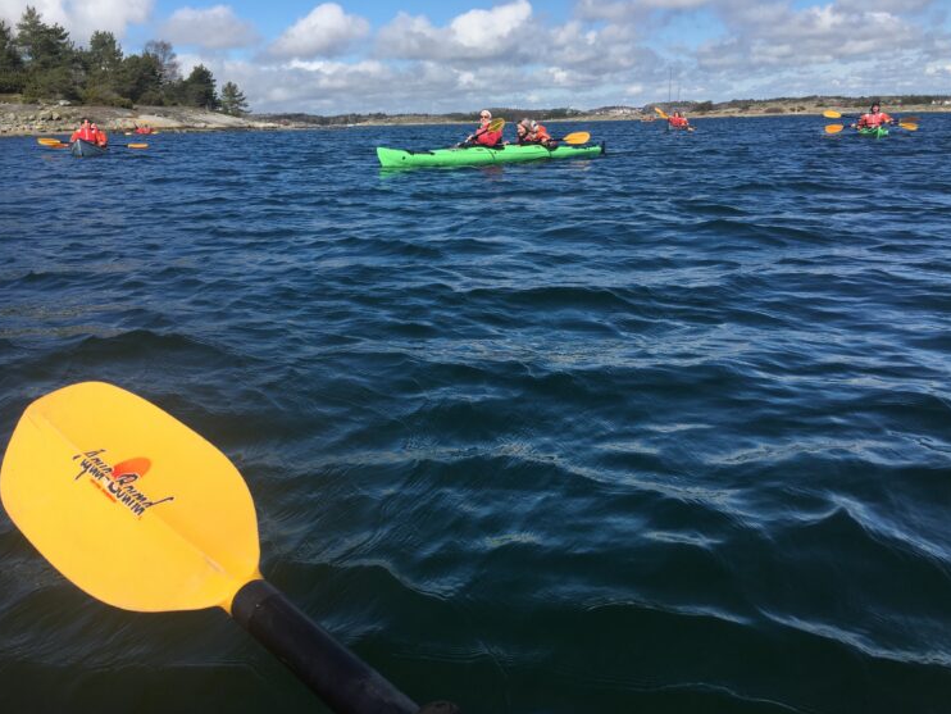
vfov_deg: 46.8
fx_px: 824
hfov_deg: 59.9
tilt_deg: -16.2
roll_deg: +2.5
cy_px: 367
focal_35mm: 30
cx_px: 472
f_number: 2.2
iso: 25
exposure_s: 1/1789
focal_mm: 4.15
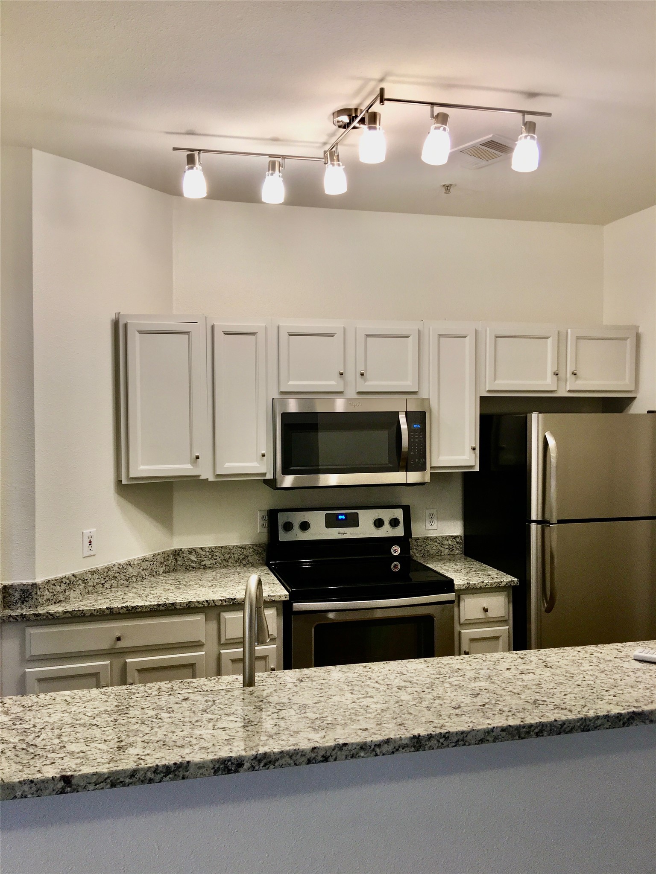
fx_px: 733
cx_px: 328
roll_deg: -0.3
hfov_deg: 48.2
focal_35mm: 29
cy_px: 437
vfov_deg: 61.7
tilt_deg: -1.0
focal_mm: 4.15
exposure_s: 1/30
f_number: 2.2
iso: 40
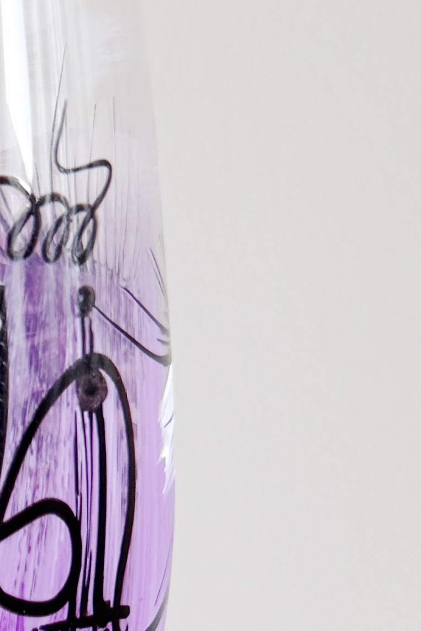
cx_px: -492
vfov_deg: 15.7
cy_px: 821
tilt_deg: -13.8
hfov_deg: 10.0
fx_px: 2174
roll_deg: +0.2
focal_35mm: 124
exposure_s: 1/100
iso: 100
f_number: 1.78
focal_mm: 6.76
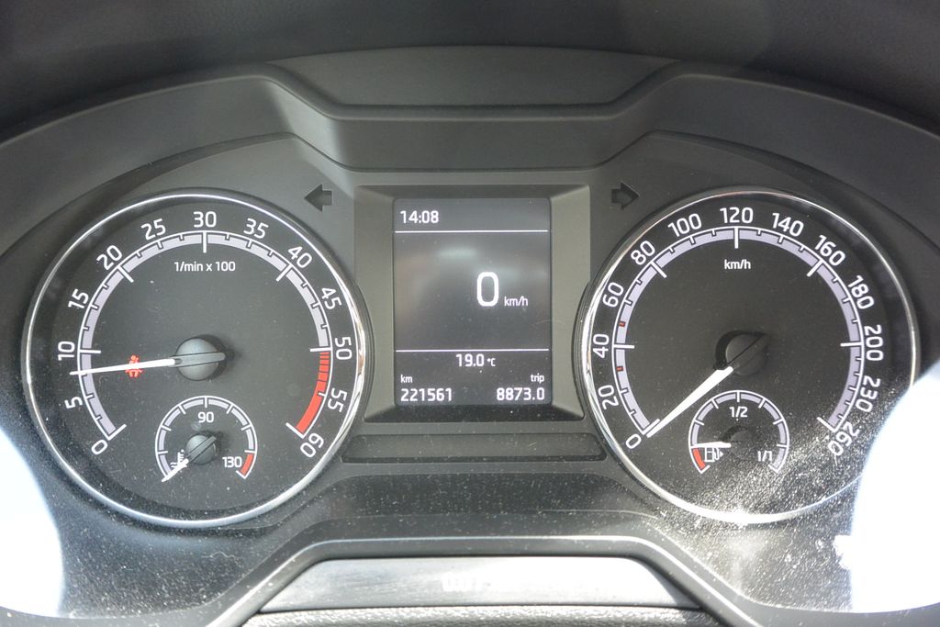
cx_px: 470
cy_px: 314
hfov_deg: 67.4
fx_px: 705
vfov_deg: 47.9
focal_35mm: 27
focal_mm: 10
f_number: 3.5
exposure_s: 1/60
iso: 560
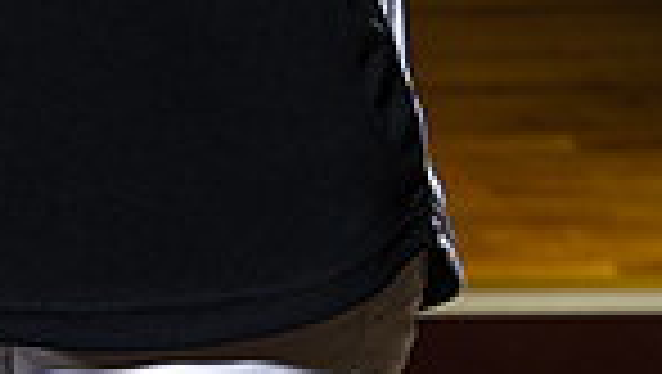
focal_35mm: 215
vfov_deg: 5.5
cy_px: -536
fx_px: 3777
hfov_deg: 9.9
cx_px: -5
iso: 100
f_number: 8
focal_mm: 67
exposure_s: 1/125
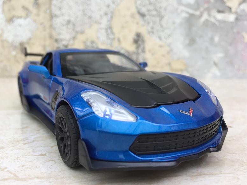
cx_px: 127
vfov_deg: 46.8
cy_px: 93
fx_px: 214
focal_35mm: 30
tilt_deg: -12.3
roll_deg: -1.7
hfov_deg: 59.9
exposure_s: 1/280
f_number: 2.2
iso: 32
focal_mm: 4.15
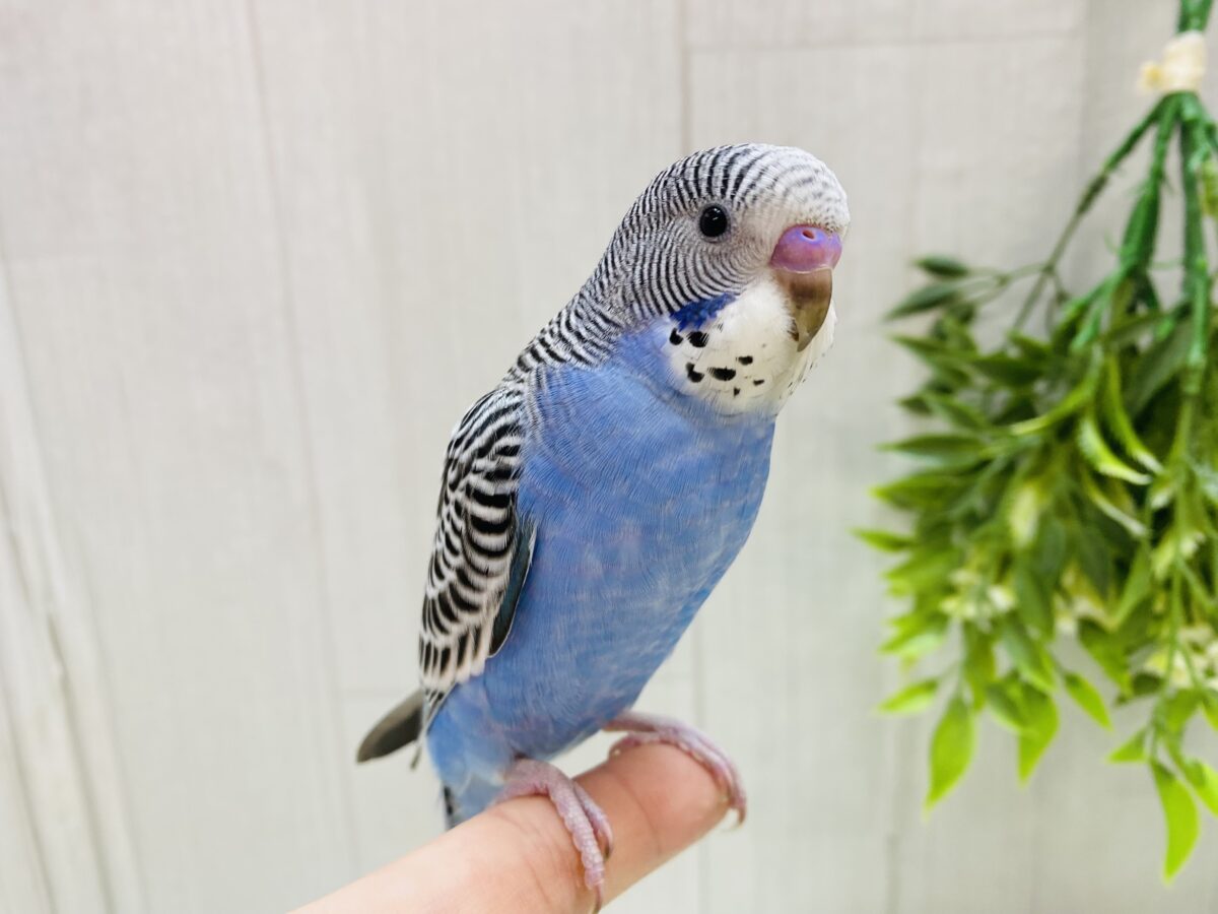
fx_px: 880
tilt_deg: -14.3
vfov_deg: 54.9
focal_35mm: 25
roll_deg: +2.0
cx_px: 609
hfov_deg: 69.4
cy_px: 457
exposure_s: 1/100
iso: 125
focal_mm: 4.25
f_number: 1.8
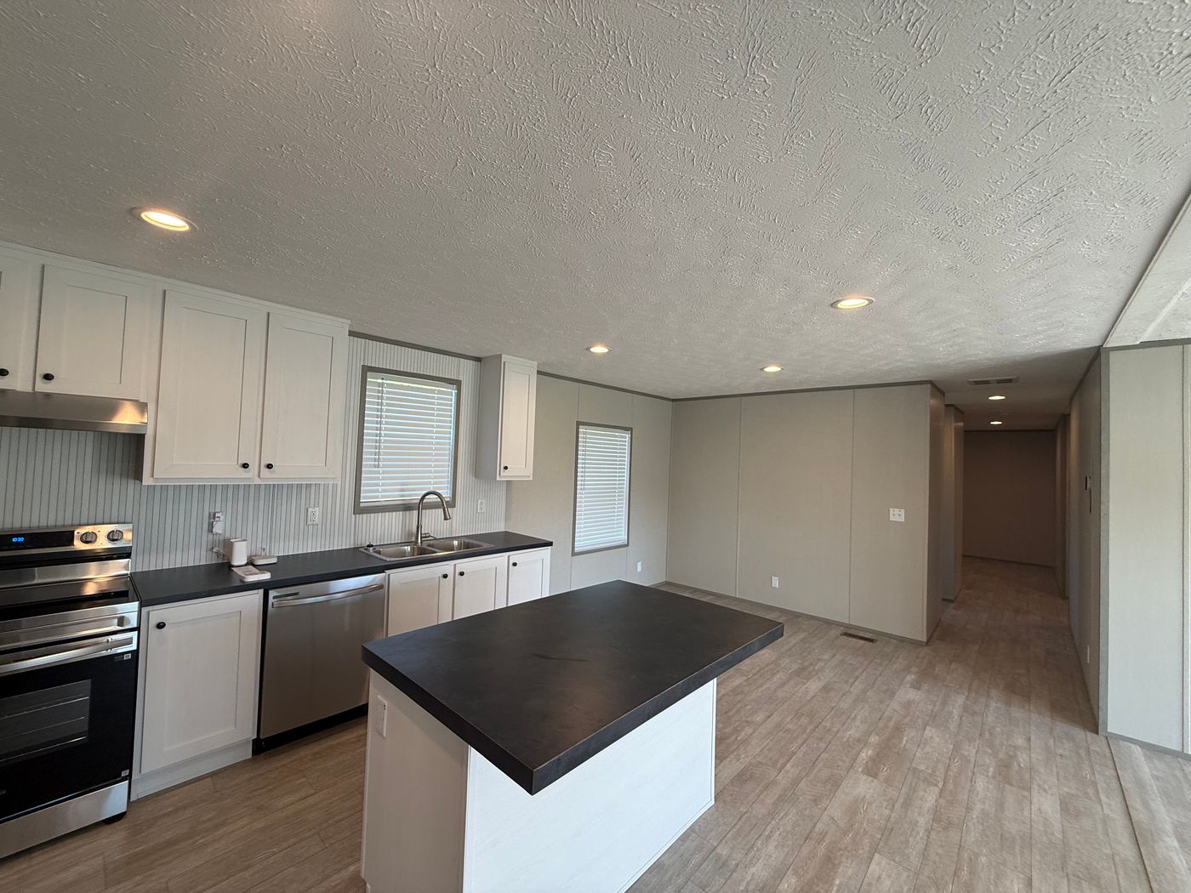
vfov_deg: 85.7
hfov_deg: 102.1
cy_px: 446
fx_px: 482
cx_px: 596
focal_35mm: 14
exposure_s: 1/120
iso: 64
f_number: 2.2
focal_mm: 2.22
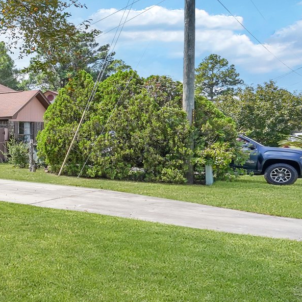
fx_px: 464
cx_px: -193
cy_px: 152
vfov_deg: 36.1
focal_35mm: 47
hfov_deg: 24.3
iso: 320
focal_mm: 16
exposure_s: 1/400
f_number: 9
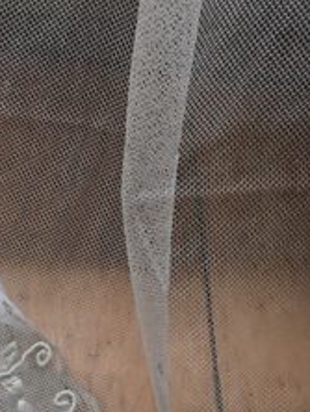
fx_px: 822
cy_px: 396
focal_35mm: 69
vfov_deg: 26.8
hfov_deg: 18.9
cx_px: -150
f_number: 1.8
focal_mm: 5.4
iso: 500
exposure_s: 1/120
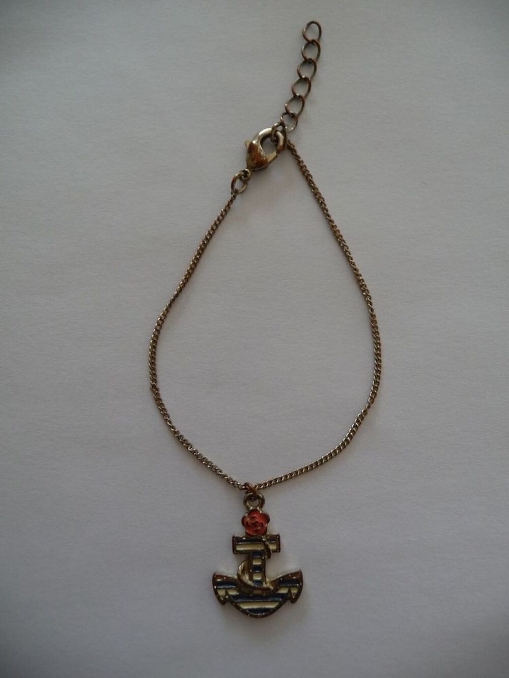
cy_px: 339
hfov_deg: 49.8
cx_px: 254
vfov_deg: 63.4
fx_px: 549
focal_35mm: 28
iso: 160
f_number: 3.3
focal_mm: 4.7
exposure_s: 1/30
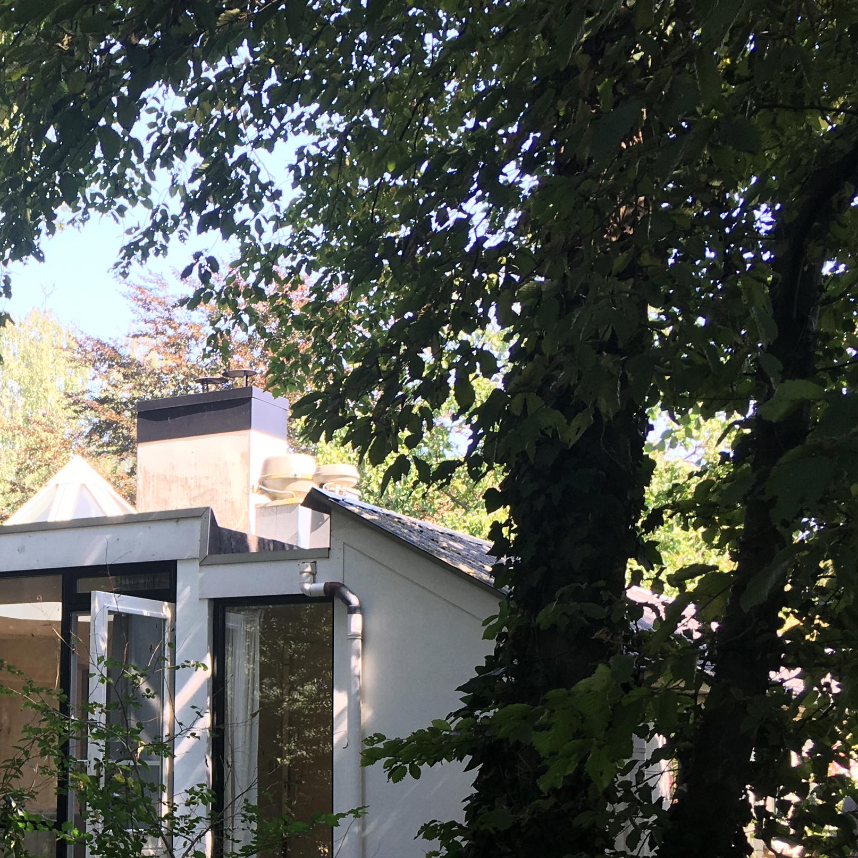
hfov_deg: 26.5
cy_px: 637
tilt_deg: +4.5
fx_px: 1711
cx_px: -13
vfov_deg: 27.8
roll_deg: -0.6
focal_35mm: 61
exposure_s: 1/105
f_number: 2.2
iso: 25
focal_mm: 4.15
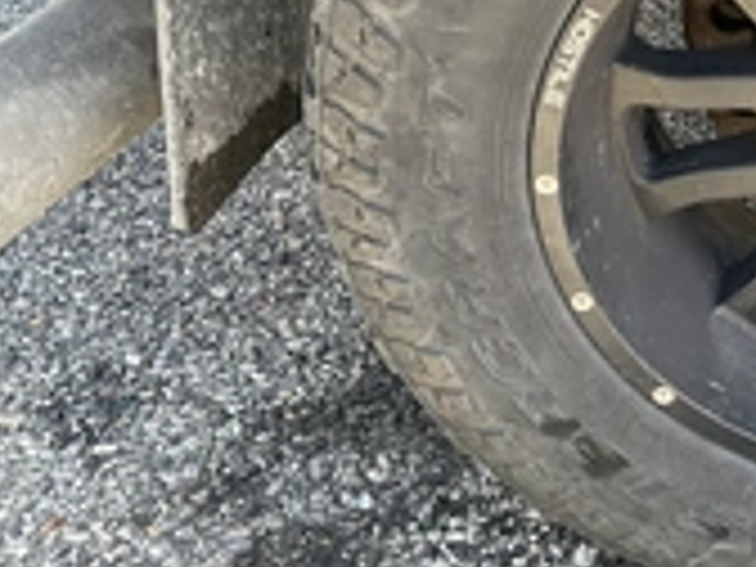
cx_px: 810
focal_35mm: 69
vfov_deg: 20.9
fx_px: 1507
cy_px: 58
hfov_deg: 26.2
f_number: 1.8
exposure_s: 1/132
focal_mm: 3
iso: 32
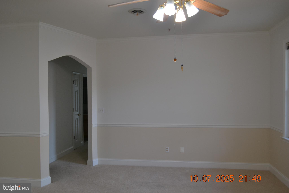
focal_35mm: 30
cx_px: 144
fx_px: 241
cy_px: 96
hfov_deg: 61.9
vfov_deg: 43.6
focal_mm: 20
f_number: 3.8
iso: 400
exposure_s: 1/60
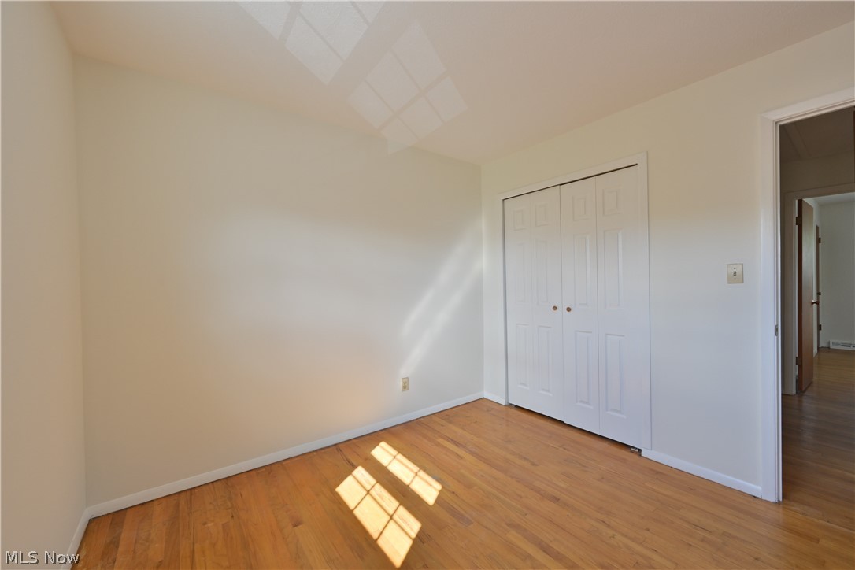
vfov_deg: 81.2
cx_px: 428
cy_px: 285
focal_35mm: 14
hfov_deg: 104.3
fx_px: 332
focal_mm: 14
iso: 800
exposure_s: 1/60
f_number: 9
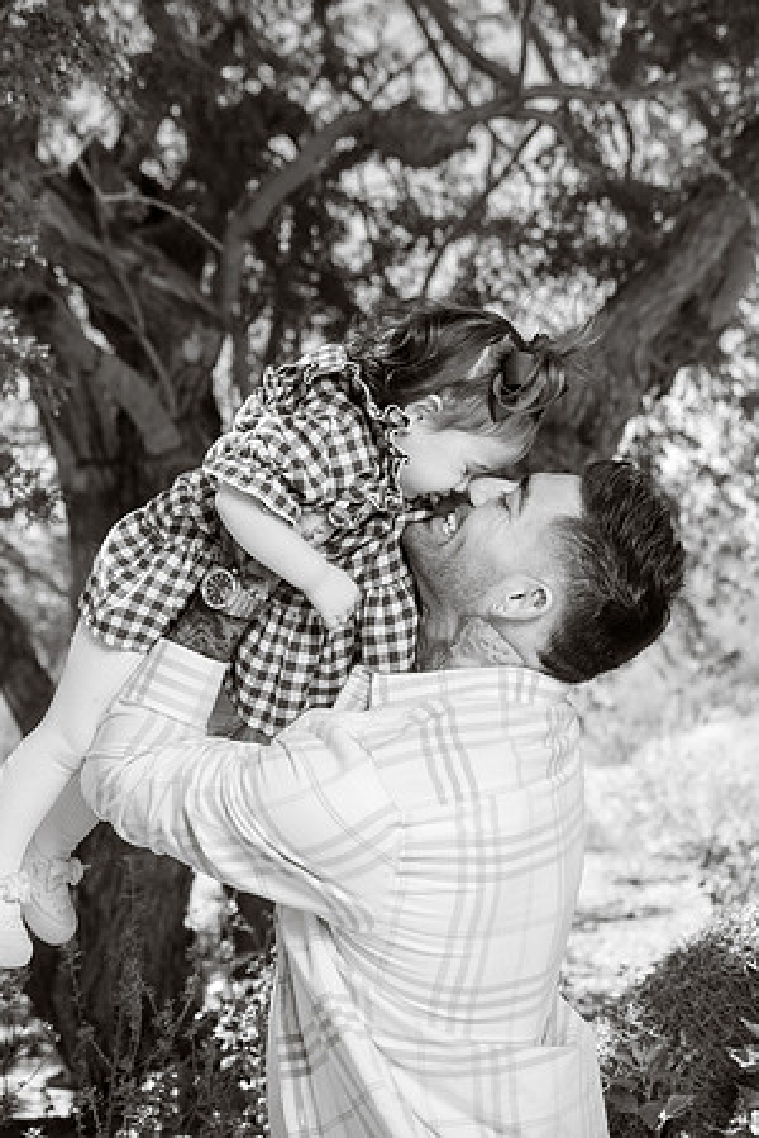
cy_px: 569
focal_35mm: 70
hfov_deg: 19.5
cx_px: 380
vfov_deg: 28.8
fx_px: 2214
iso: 125
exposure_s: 1/250
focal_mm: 70
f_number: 5.6
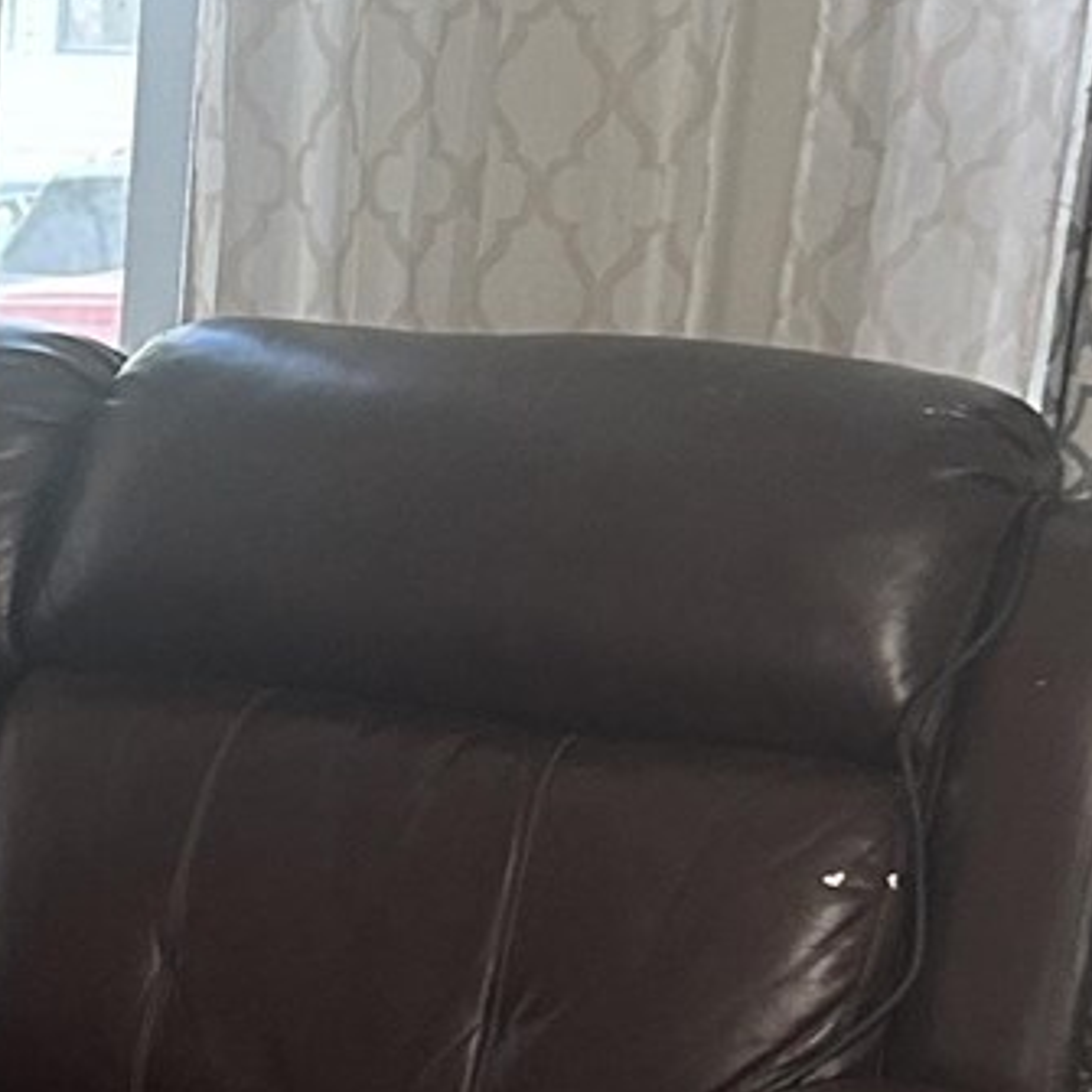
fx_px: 5639
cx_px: -567
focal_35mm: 158
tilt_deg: -9.8
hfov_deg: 10.7
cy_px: 919
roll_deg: -2.1
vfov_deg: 11.0
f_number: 1.5
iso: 100
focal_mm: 5.7
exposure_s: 1/121
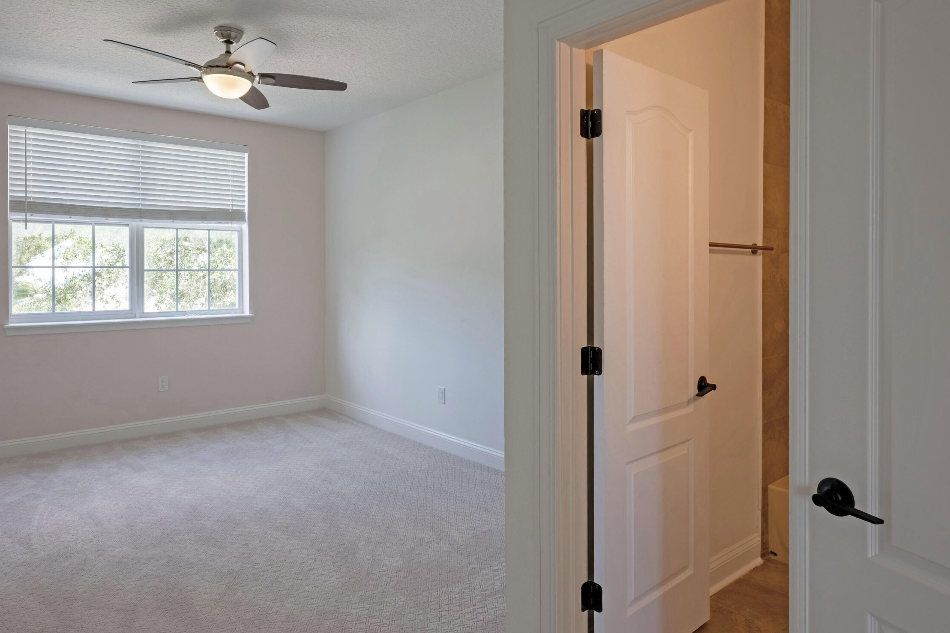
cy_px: 276
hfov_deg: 75.8
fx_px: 607
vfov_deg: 54.9
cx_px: 422
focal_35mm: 23
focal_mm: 17
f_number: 8
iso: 500
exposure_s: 1/2000
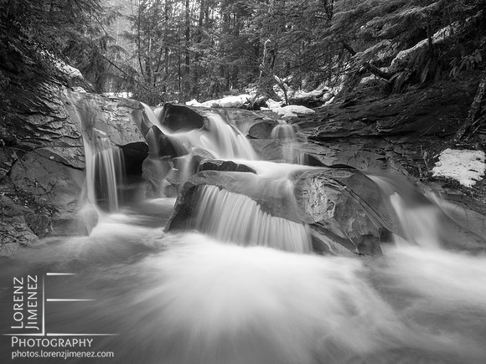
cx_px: 234
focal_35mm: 25
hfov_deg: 69.6
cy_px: 182
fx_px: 349
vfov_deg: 55.1
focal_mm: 12
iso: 200
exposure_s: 1.6
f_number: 16
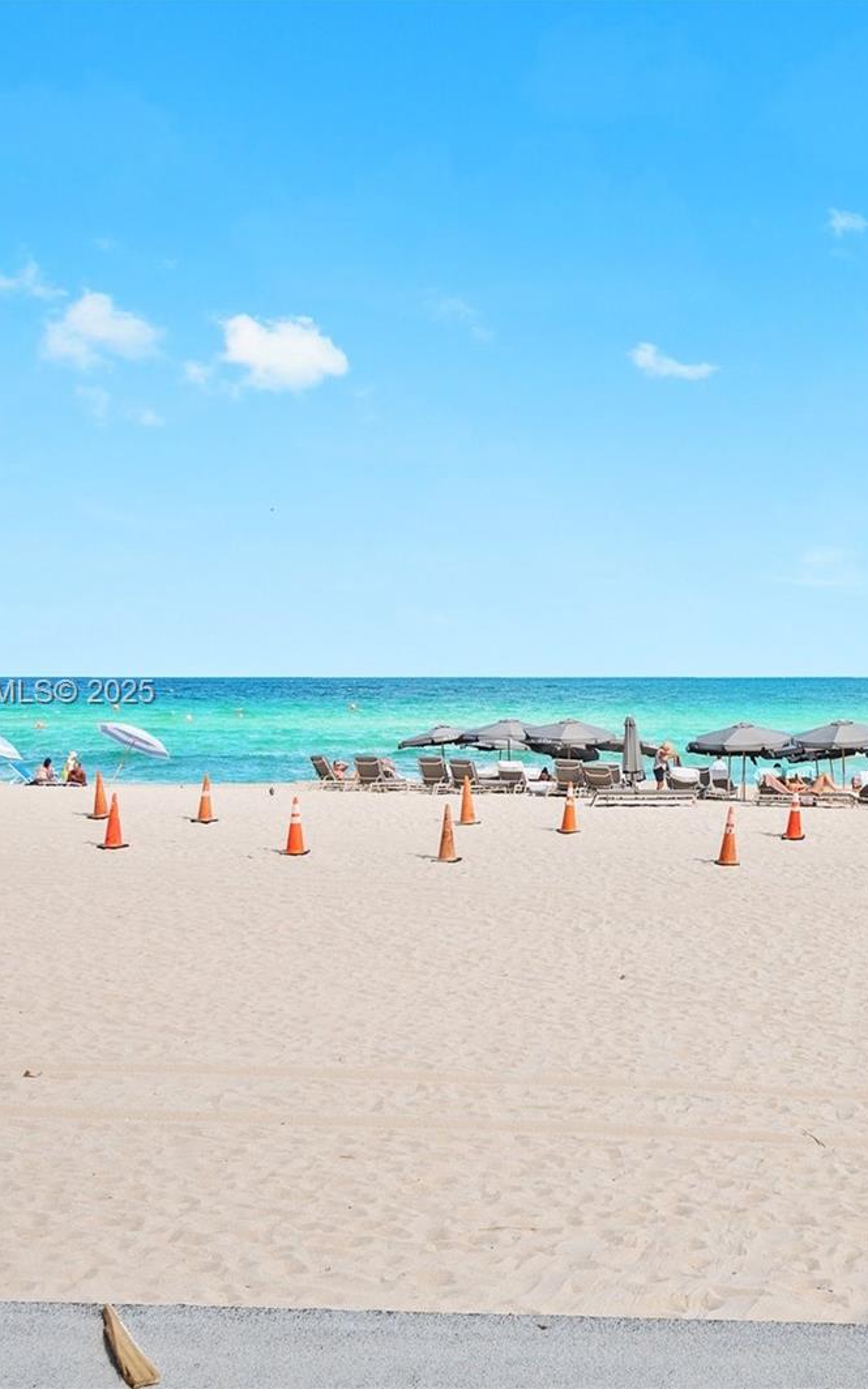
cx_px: 792
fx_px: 1740
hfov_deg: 27.0
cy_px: 694
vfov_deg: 43.5
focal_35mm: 46
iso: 200
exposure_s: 1/320
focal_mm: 20
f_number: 8
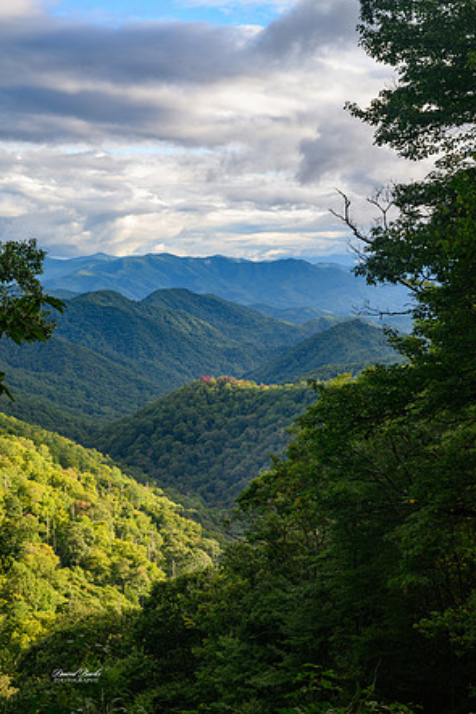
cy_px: 358
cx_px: 240
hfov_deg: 22.2
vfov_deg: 32.9
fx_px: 1211
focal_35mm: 61
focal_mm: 60
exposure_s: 1/3
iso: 64
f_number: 16
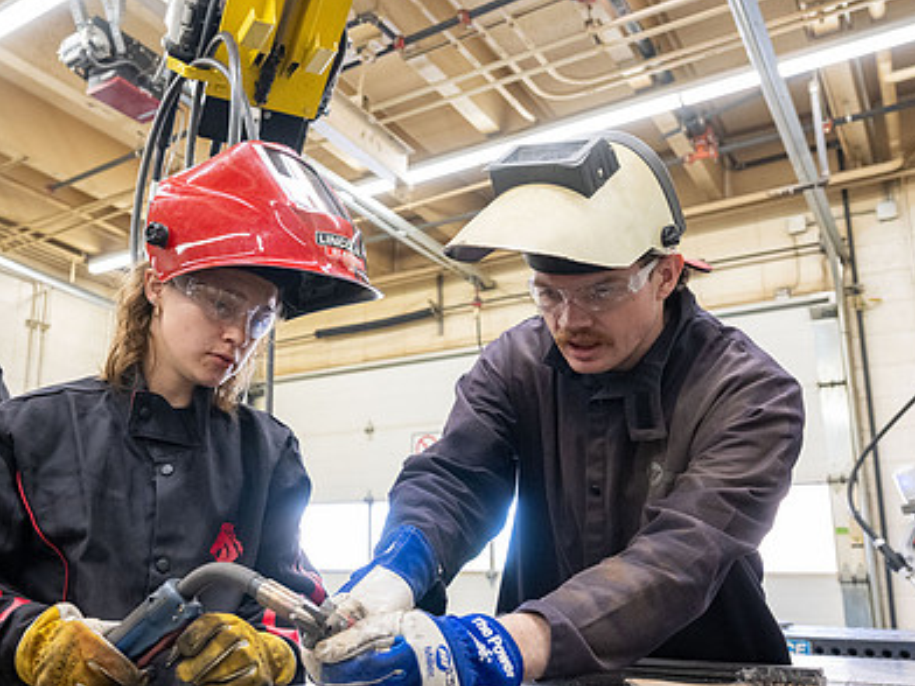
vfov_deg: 44.0
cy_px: 398
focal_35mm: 32
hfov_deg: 55.8
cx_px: 317
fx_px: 846
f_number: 4
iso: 2500
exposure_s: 1/200
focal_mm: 22.5
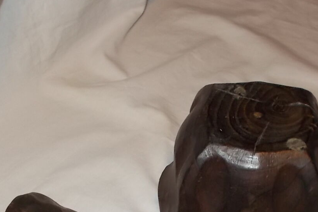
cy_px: 201
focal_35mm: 53
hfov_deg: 37.0
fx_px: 468
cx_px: 217
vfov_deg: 24.6
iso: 200
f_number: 3.2
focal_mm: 4.6
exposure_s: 1/25
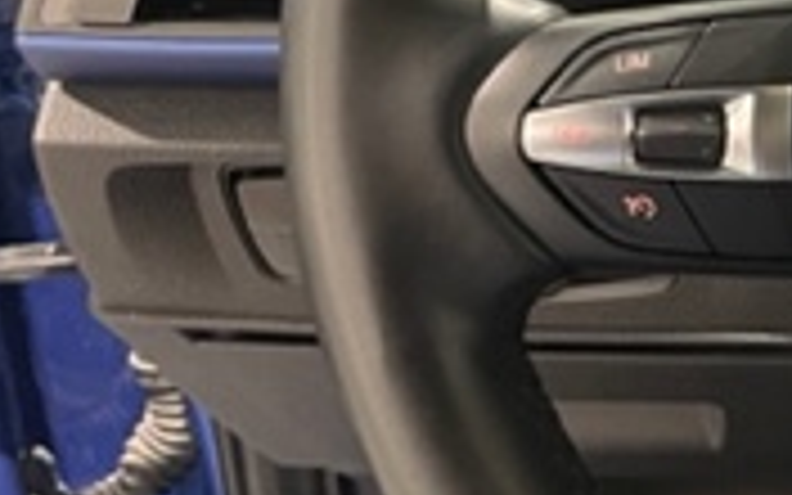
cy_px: 27
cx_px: 1395
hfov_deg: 17.3
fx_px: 2158
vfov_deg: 13.0
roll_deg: -1.0
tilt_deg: -21.5
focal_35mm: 100
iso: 640
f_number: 1.6
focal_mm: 4.2
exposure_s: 1/29
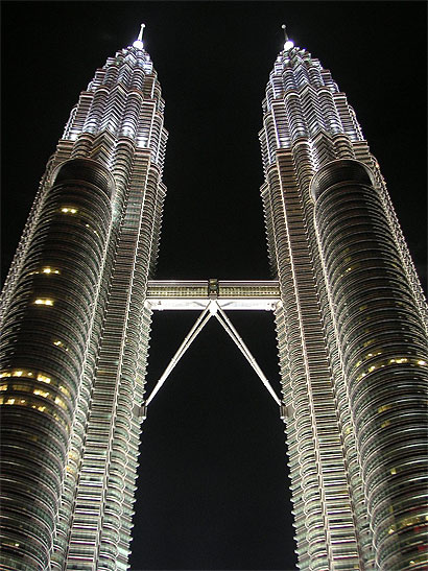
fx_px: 610
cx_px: 214
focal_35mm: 37
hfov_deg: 38.7
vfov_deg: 50.1
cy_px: 286
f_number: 2.8
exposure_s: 1/2
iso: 100
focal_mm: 5.7
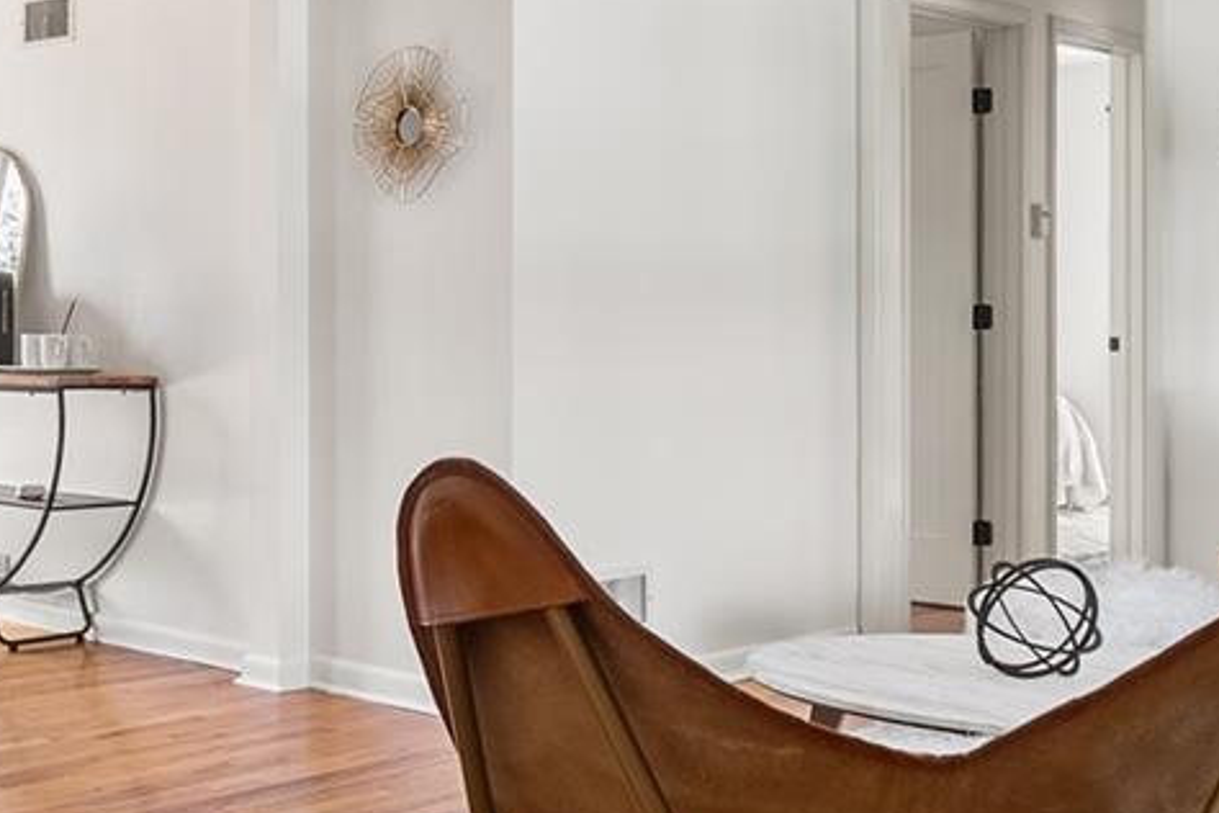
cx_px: 126
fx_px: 1828
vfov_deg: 25.0
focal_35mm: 54
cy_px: 328
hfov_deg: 34.8
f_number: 8
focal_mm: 16
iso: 200
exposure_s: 1/50
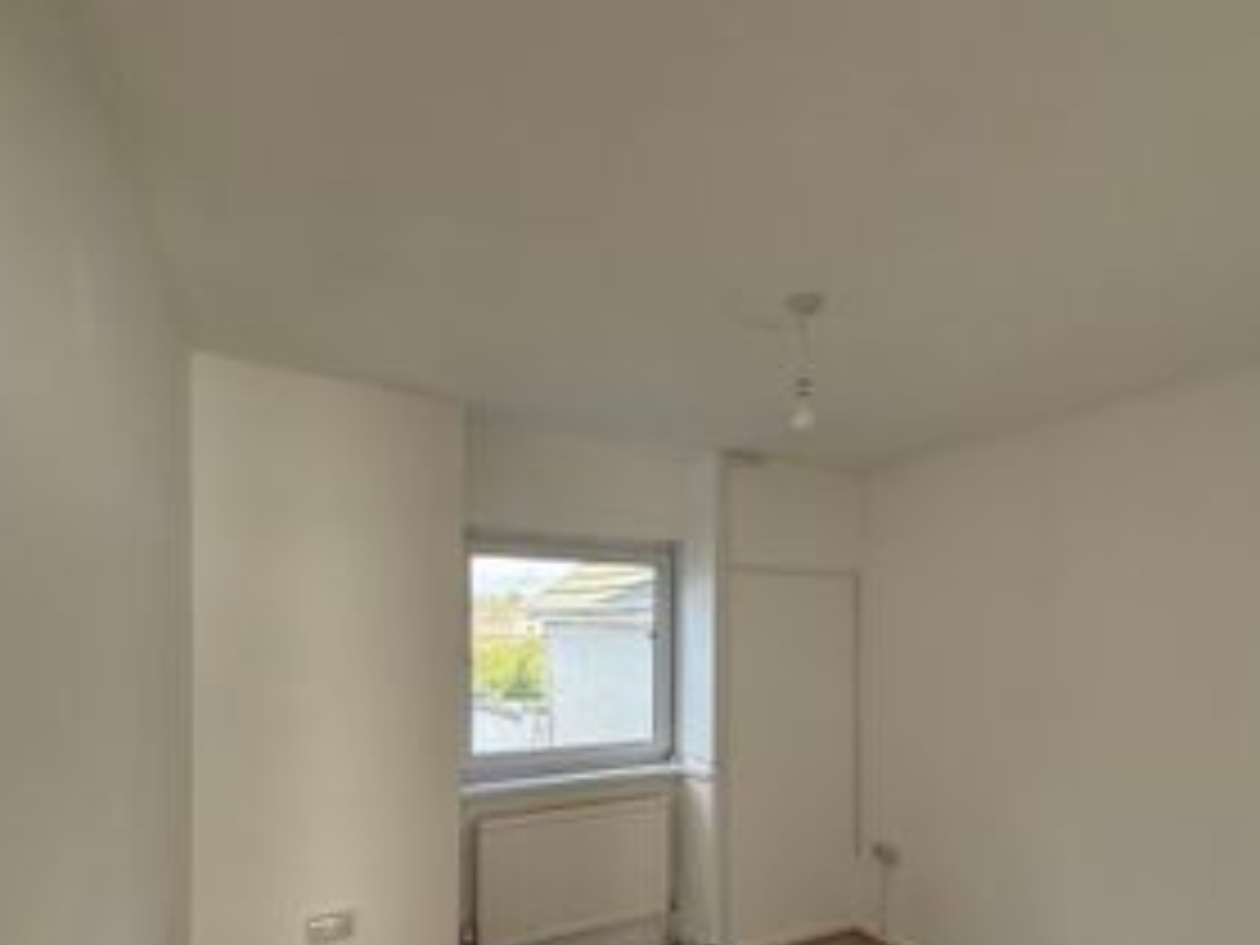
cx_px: 706
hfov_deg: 81.4
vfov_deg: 64.1
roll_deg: -0.5
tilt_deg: -0.2
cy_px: 639
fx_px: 728
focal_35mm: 20
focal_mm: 2.22
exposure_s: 1/127
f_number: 2.2
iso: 64
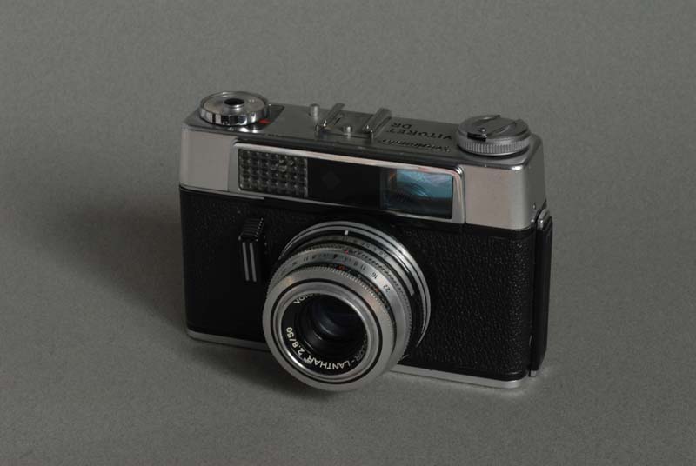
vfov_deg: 32.0
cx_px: 348
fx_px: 813
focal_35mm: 42
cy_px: 233
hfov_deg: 46.3
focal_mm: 28
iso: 200
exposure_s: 1/13
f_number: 16
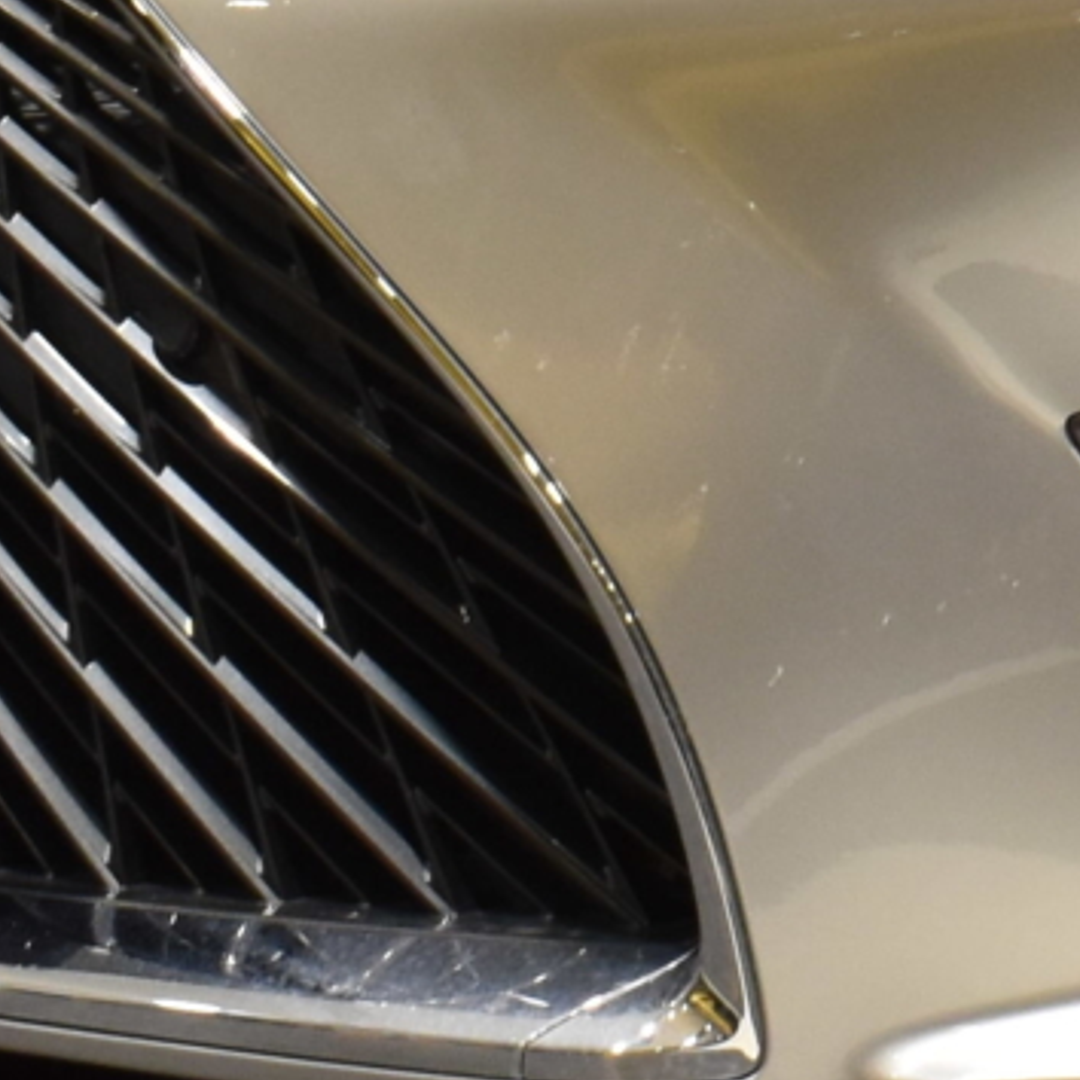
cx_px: 2361
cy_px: -471
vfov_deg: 6.9
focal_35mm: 249
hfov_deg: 6.7
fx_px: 8792
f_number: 8
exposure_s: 1/40
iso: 800
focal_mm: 27
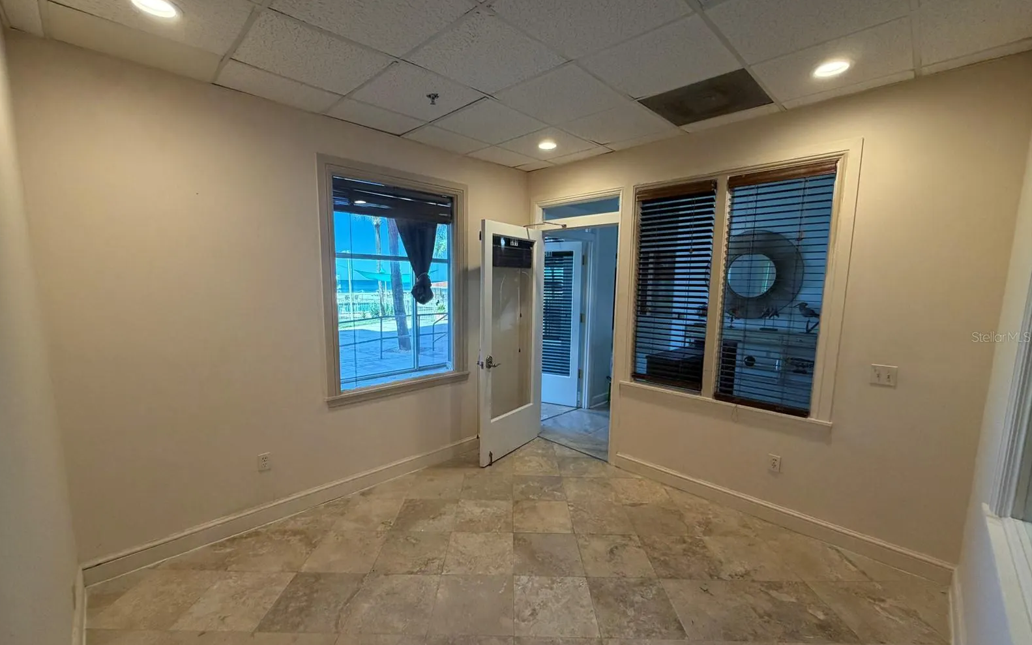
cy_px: 337
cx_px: 512
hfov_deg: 101.5
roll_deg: -0.5
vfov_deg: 74.7
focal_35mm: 15
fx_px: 422
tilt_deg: -7.6
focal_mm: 2.22
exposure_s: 1/120
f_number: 2.2
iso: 320
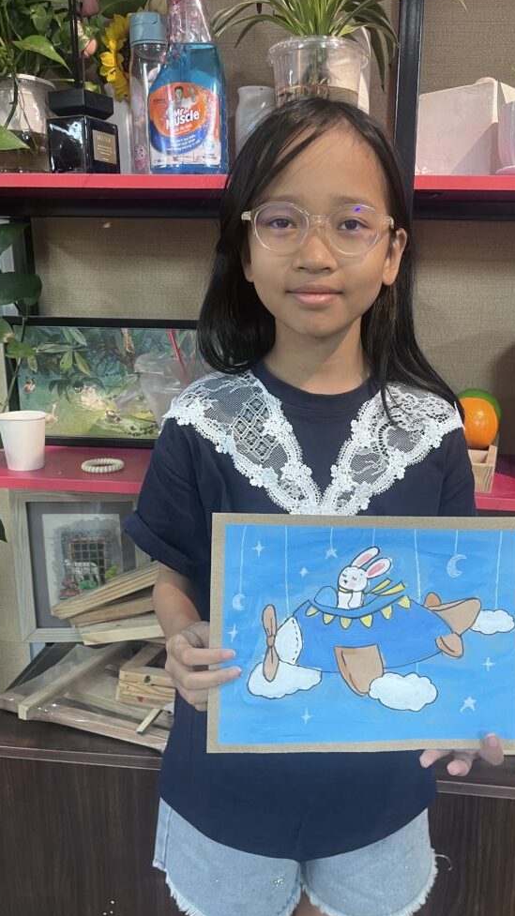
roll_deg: -0.8
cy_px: 458
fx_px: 705
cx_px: 322
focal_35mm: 29
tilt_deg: -14.2
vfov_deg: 66.1
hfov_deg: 39.9
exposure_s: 1/50
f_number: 1.6
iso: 125
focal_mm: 5.1
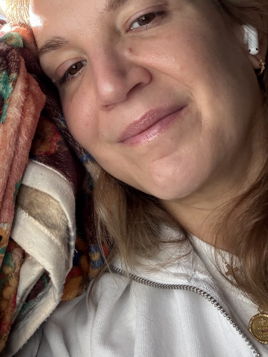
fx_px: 557
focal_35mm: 54
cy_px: 83
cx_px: 48
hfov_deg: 26.5
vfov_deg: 34.7
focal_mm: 2.71
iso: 80
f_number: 1.9
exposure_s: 1/76
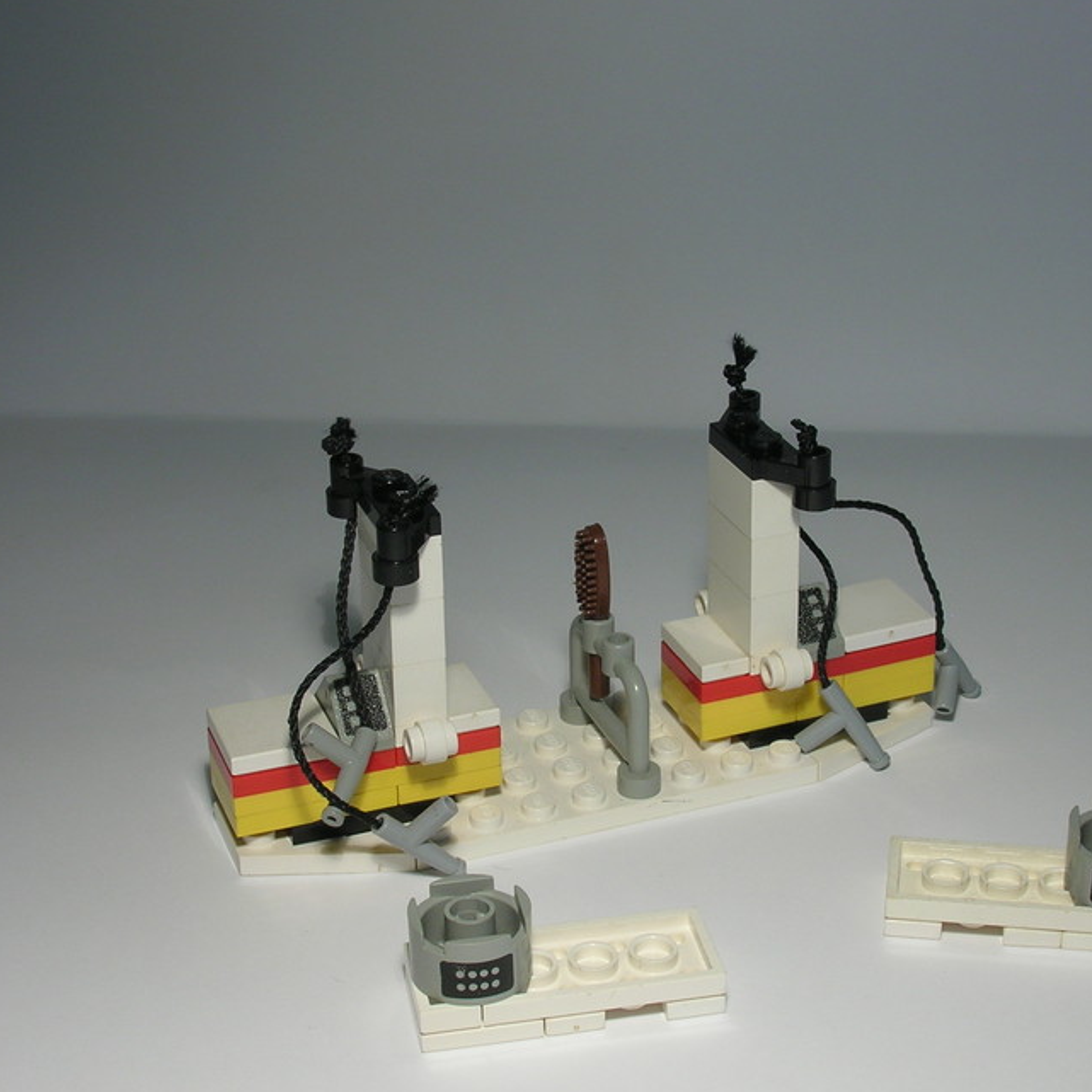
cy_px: 549
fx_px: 2213
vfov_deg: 27.7
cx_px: 639
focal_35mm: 62
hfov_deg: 27.7
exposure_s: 1/16.8
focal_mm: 8.4
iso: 50
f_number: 5.6
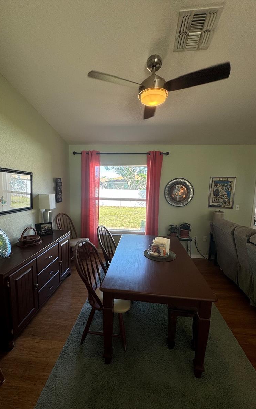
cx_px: 125
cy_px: 206
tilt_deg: -8.3
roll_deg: -0.7
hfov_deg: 74.8
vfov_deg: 101.5
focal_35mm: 15
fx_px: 167
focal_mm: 2.22
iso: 64
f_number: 2.2
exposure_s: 1/120
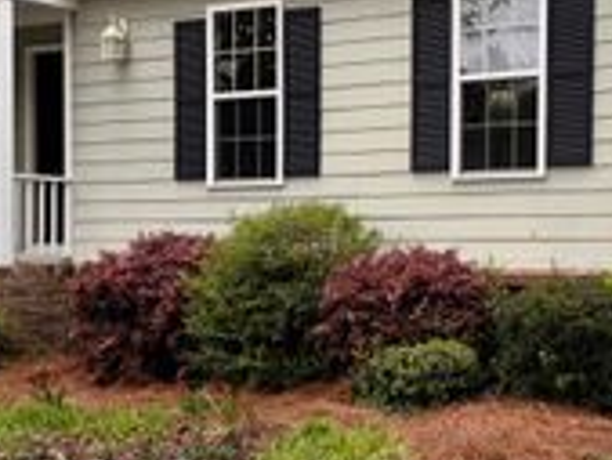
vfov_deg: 20.7
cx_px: 445
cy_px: 263
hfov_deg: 27.1
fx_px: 1256
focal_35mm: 71
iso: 80
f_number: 1.78
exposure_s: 1/955
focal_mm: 6.76
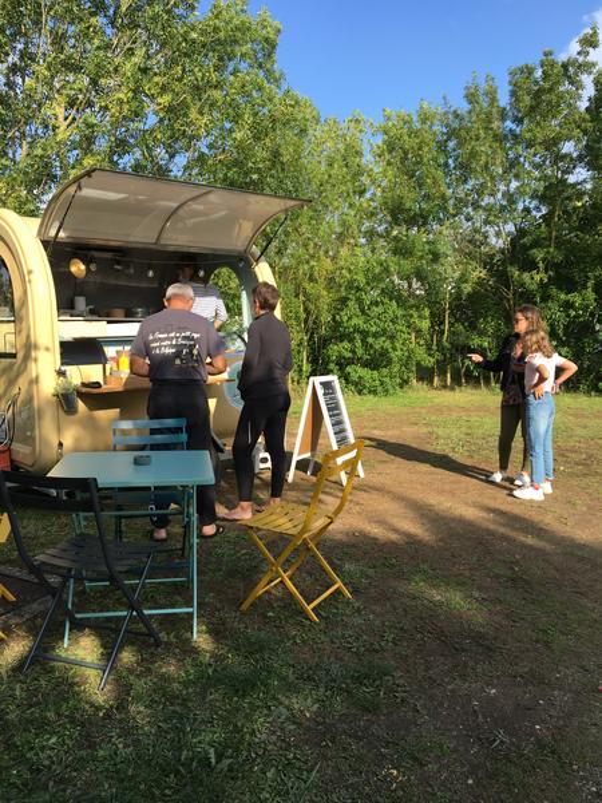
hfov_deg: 48.2
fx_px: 672
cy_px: 402
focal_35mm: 29
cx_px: 301
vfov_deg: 61.7
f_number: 2.2
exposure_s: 1/836
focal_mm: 4.15
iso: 25
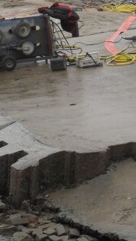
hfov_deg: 7.0
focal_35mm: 173
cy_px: 54
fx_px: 1106
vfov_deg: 12.4
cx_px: 5
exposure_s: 1/90
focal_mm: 13.6
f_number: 5
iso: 100
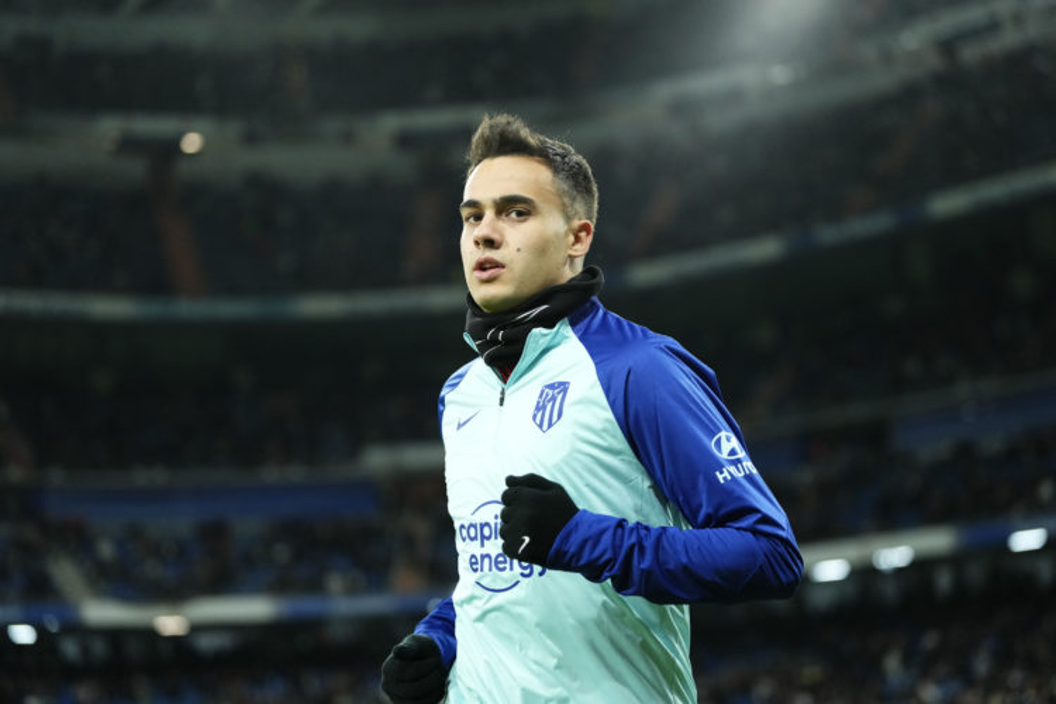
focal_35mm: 83
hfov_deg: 24.5
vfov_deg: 16.5
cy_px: 352
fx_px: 2434
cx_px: 528
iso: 2500
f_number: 2.8
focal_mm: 83
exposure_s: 1/1600
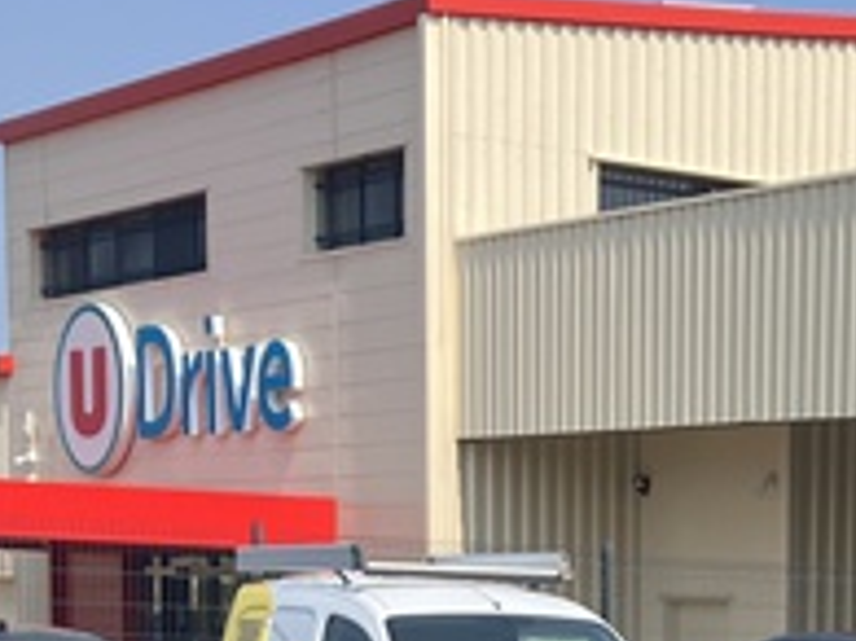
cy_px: 1150
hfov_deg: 16.6
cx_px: 944
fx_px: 2842
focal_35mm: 115
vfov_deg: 11.9
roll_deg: -0.9
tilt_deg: -7.1
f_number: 1.8
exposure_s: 1/1517
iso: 32
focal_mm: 3.99
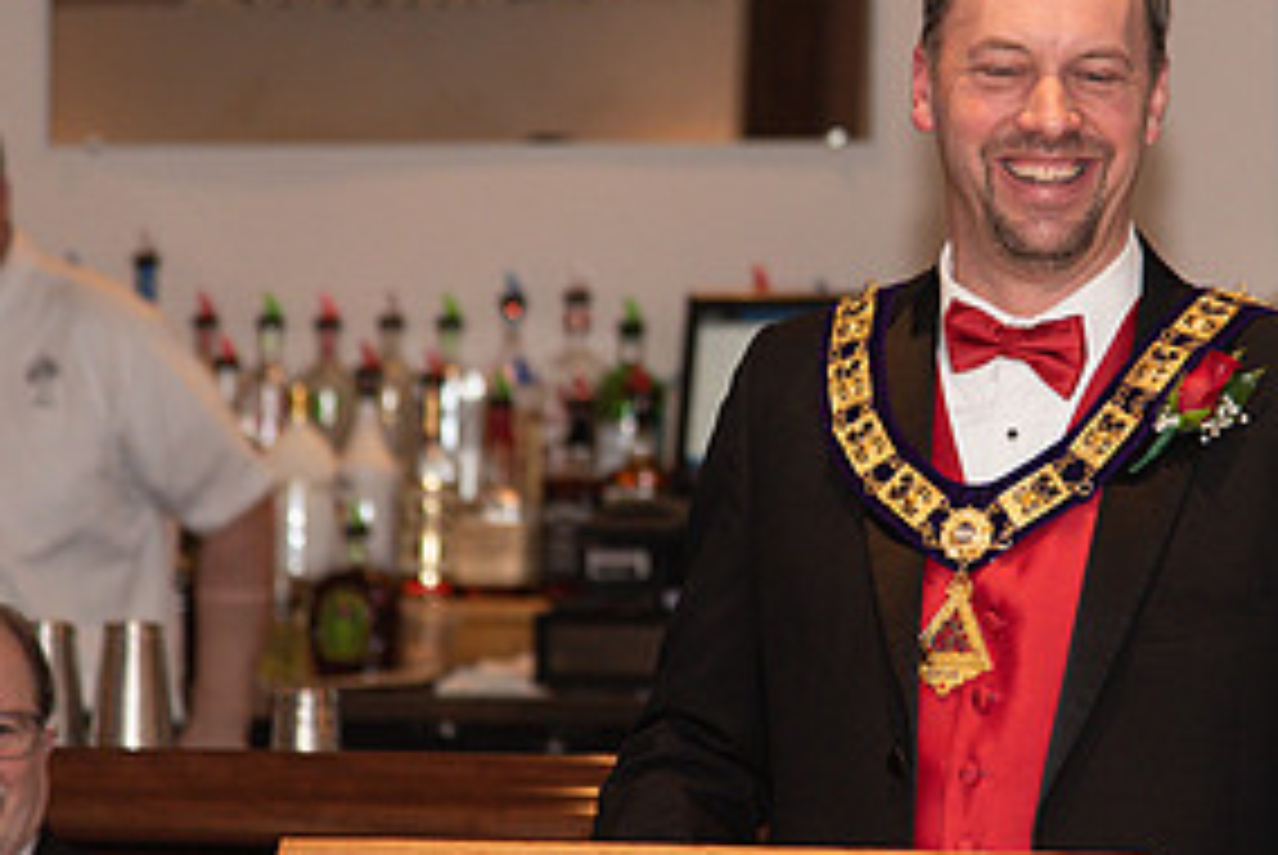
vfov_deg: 5.6
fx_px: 8706
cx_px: 896
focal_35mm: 245
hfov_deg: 8.4
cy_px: 371
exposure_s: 1/200
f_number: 4
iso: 800
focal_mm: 120
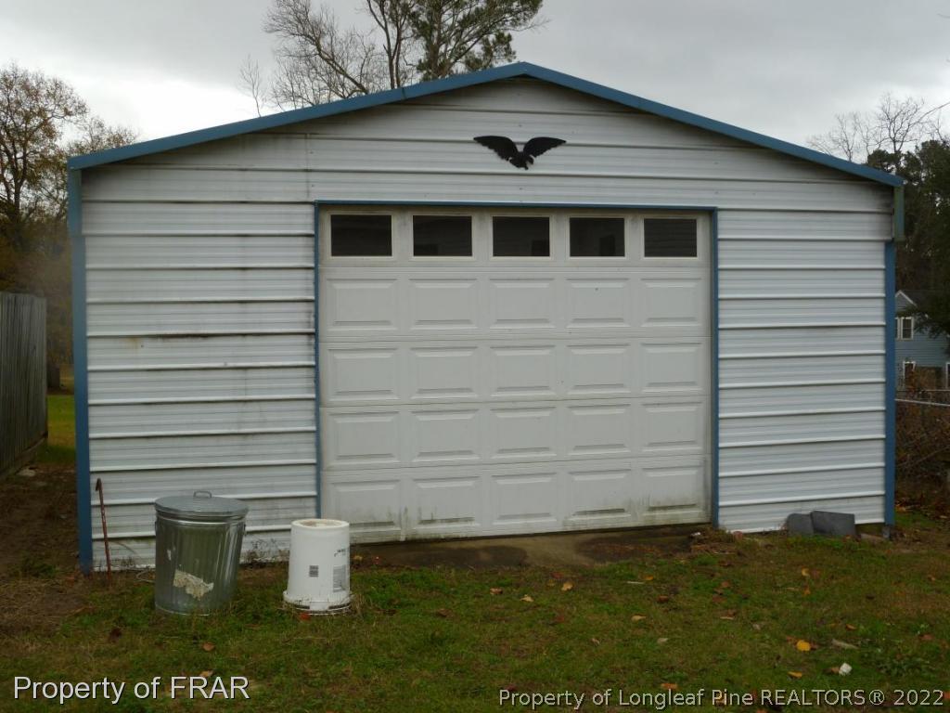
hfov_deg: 47.9
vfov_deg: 36.8
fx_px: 1070
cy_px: 356
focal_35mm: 39
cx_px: 475
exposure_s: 1/200
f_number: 3.7
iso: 80
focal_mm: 6.9
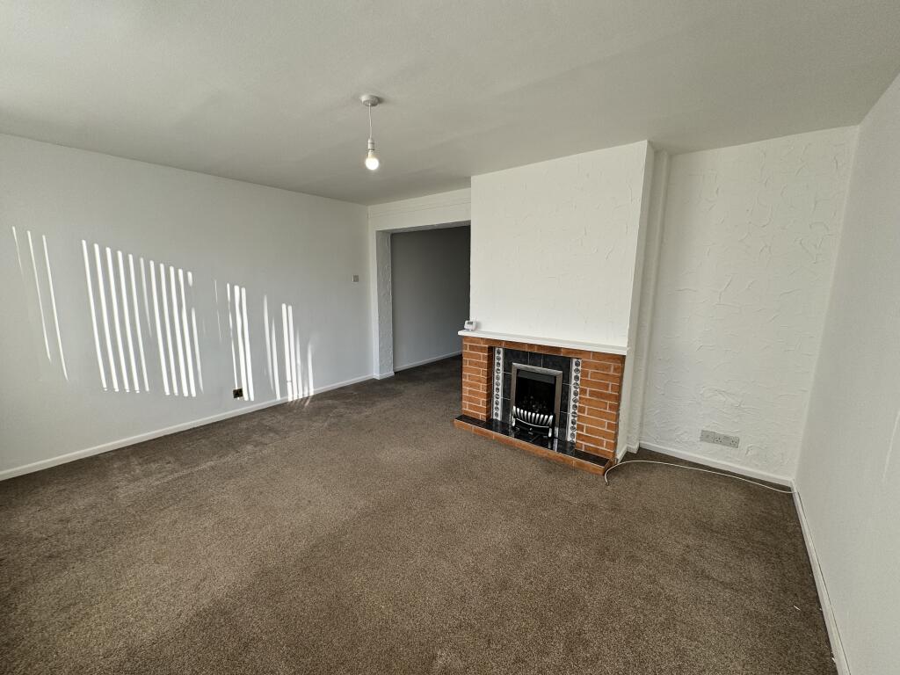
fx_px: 364
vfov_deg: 85.7
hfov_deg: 102.1
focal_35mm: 14
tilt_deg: -9.1
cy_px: 338
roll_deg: -0.6
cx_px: 450
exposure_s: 1/230
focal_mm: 2.22
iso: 40
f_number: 2.2
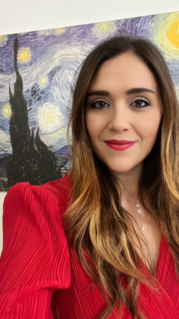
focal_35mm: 33
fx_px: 279
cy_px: 159
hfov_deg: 35.5
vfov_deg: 59.5
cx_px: 105
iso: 640
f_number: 2.2
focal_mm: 2.71
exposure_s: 1/25
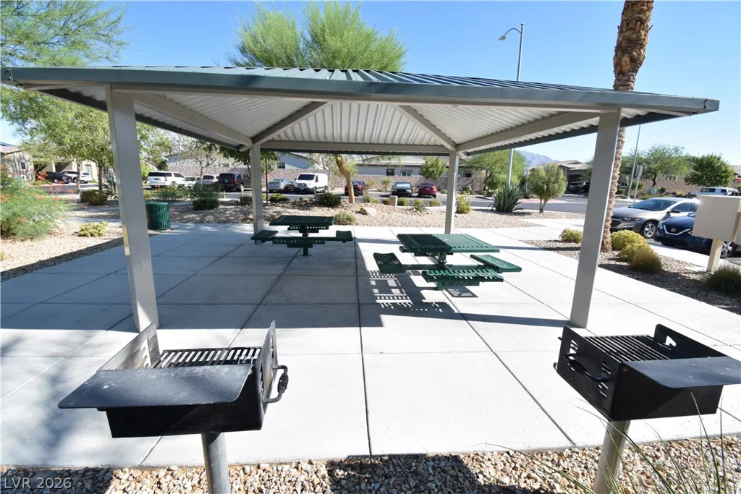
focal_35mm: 15
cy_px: 247
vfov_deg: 77.3
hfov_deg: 100.4
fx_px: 309
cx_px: 370
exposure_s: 1/80
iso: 100
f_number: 10
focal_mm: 10
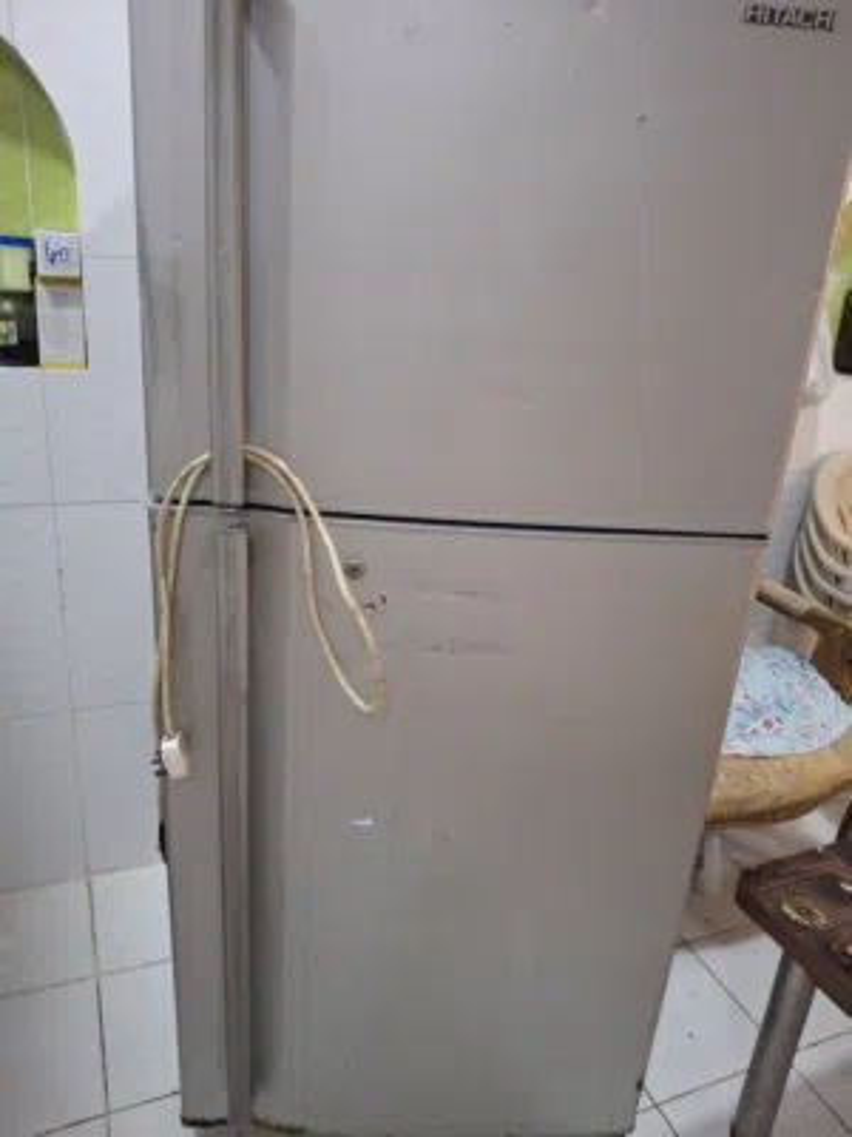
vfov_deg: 69.4
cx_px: 426
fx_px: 820
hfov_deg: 54.9
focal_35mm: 25
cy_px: 568
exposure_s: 1/25
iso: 250
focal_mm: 4.69
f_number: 1.8
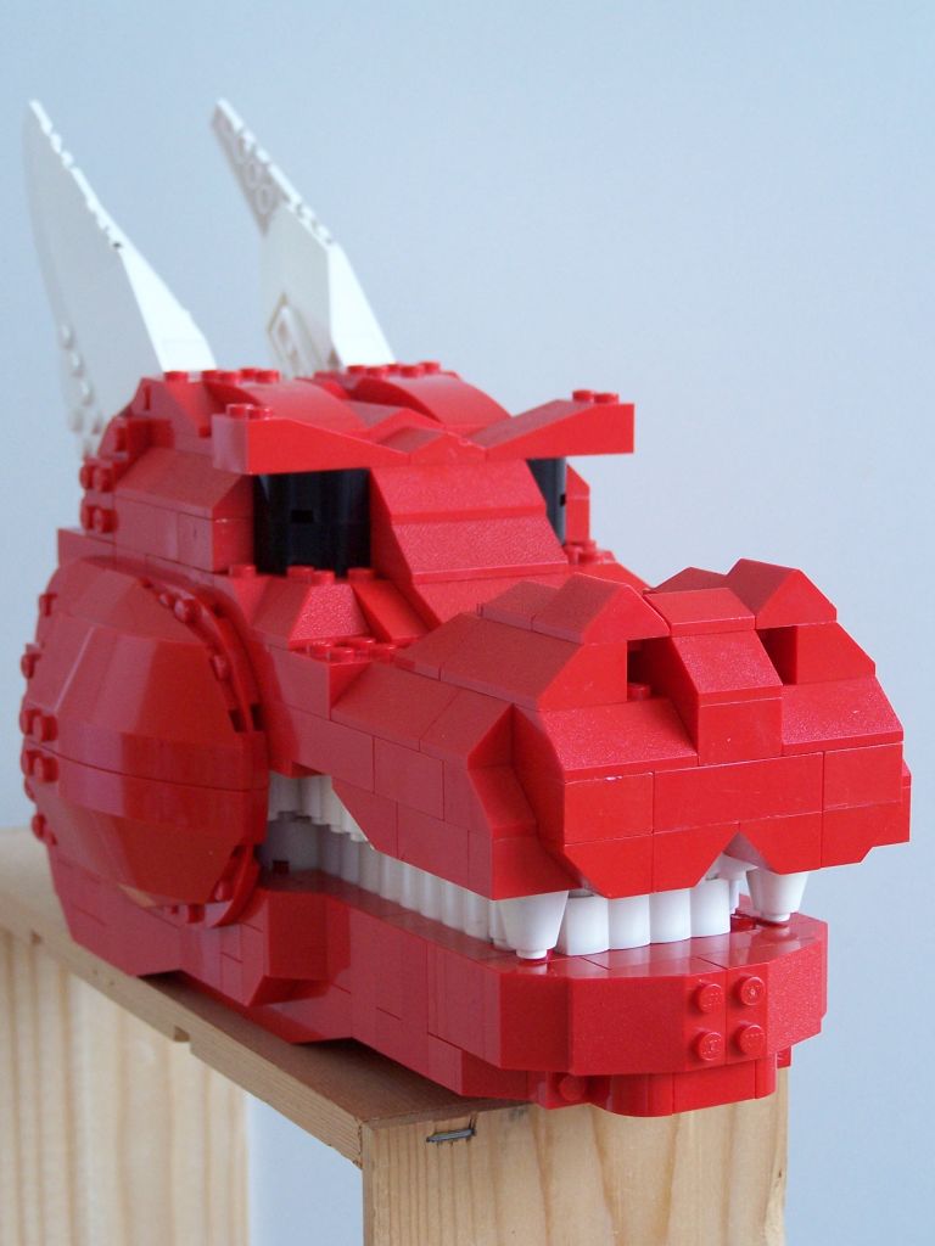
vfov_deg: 26.0
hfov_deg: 19.6
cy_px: 623
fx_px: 2701
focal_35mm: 75
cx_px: 468
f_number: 3.2
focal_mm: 12.4
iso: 140
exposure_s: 1/20
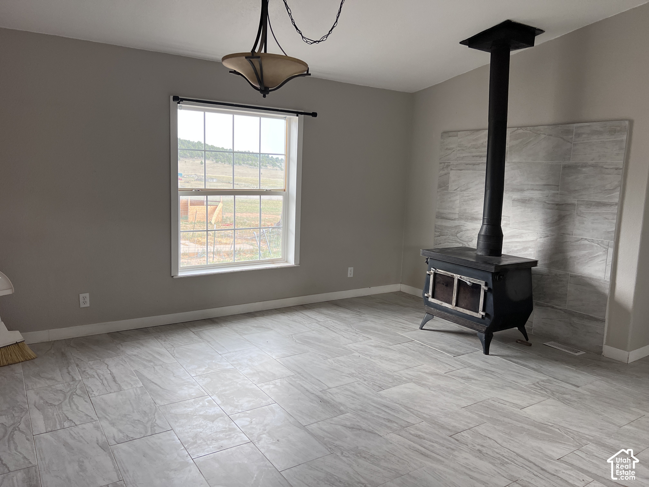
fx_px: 487
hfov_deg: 67.3
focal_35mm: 26
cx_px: 324
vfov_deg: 53.1
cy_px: 244
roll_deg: -2.1
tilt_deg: -7.6
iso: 125
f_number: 1.5
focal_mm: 5.7
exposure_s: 1/121
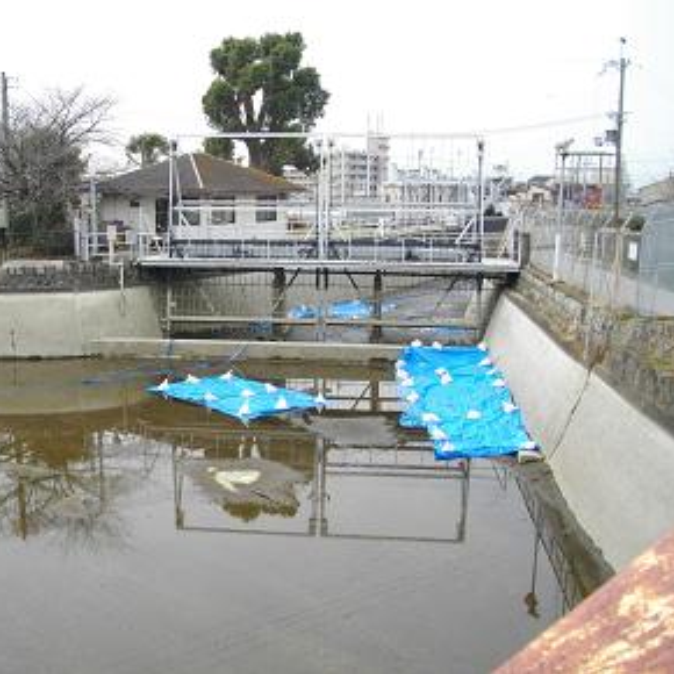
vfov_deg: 43.9
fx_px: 837
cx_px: 254
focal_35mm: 38
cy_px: 337
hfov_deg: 43.5
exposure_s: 1/400
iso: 100
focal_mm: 5.7
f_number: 2.9
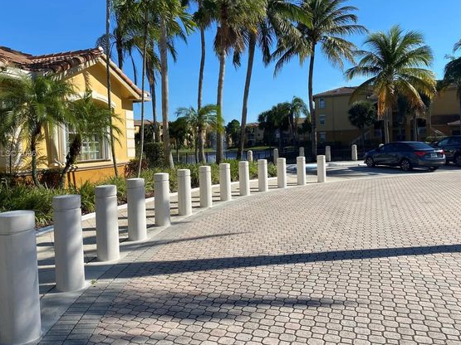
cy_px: 154
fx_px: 399
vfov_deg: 46.7
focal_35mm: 30
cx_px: 199
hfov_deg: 59.7
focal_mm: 4.25
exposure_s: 1/3205
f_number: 1.8
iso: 32
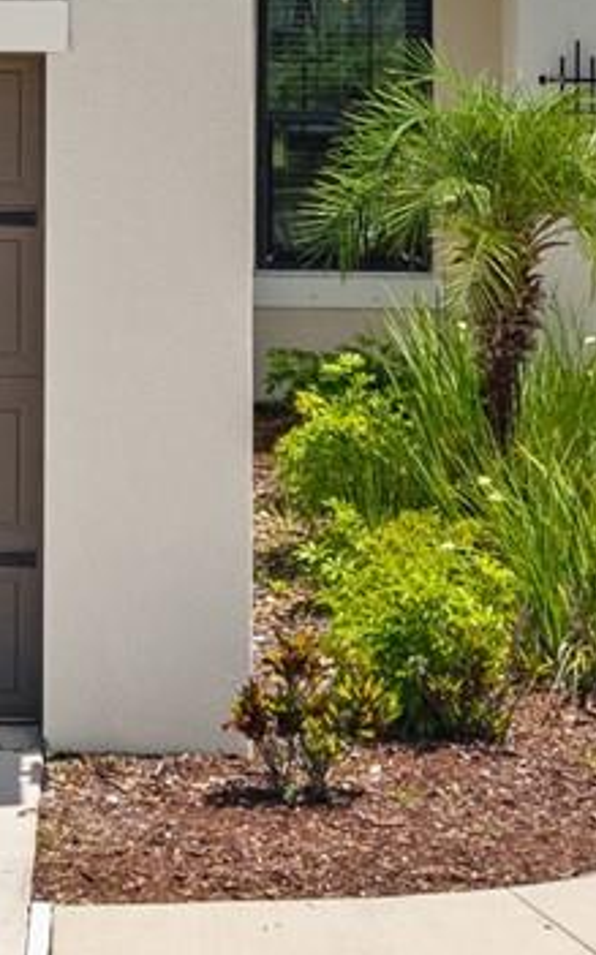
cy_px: 3
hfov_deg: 11.2
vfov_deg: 17.6
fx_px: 3018
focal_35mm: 116
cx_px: 35
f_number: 1.8
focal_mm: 8.67
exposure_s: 1/4000
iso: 200
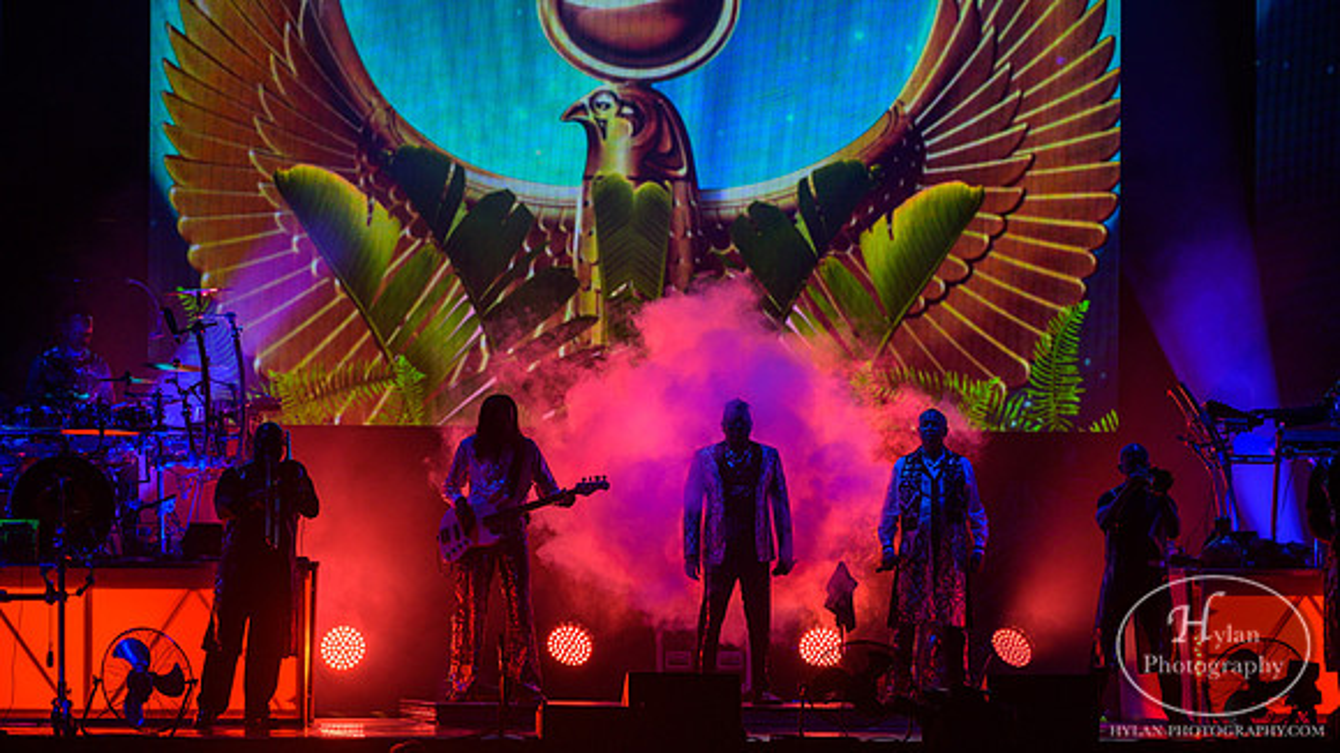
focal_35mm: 231
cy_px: 418
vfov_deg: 5.3
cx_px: 670
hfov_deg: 9.3
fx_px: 8211
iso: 500
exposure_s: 1/400
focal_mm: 220
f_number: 4
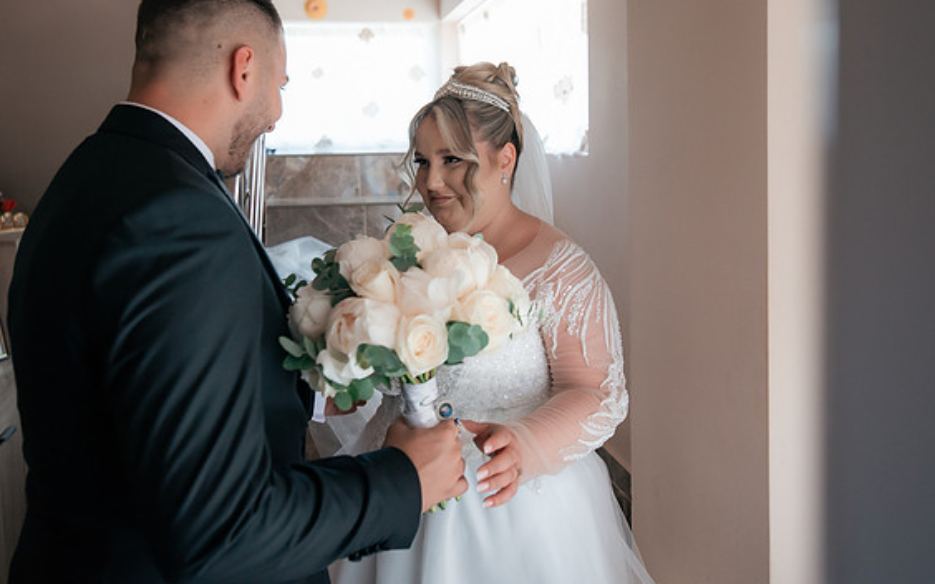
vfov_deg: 36.8
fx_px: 866
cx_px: 456
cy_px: 194
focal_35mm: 34
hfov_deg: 56.7
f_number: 3.2
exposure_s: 1/500
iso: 1600
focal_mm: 26
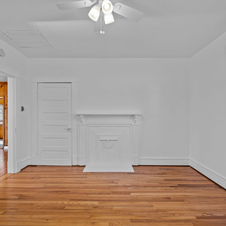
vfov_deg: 80.7
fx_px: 133
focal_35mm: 18
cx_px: 111
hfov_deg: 80.7
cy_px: 113
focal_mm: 14
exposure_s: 1/5
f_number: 7.1
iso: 200
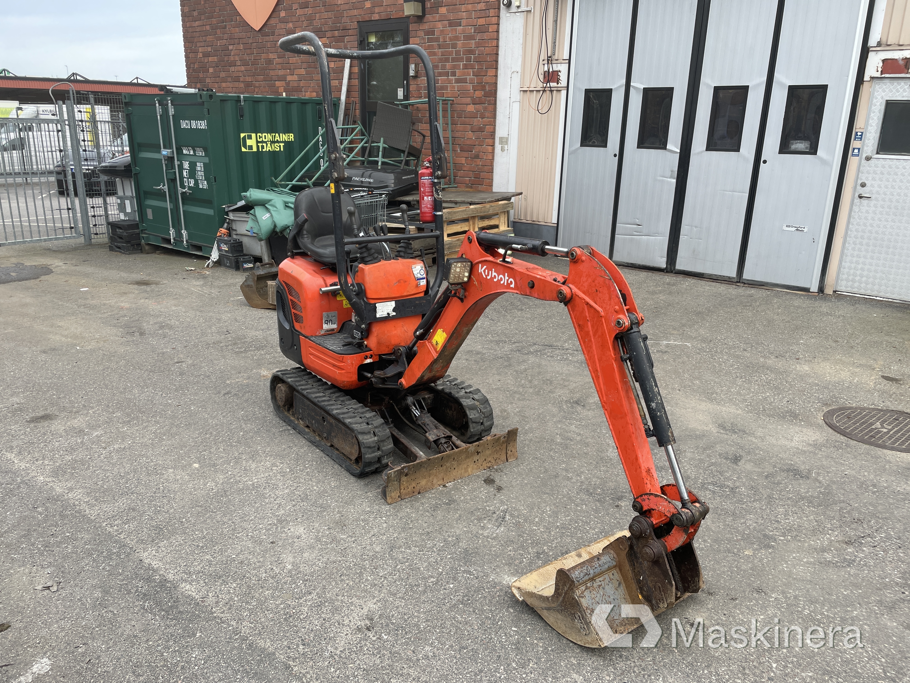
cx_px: 455
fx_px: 683
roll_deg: -1.8
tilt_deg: -16.8
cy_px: 342
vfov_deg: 53.1
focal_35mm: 26
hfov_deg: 67.3
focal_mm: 4.2
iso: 32
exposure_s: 1/435
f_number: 1.6
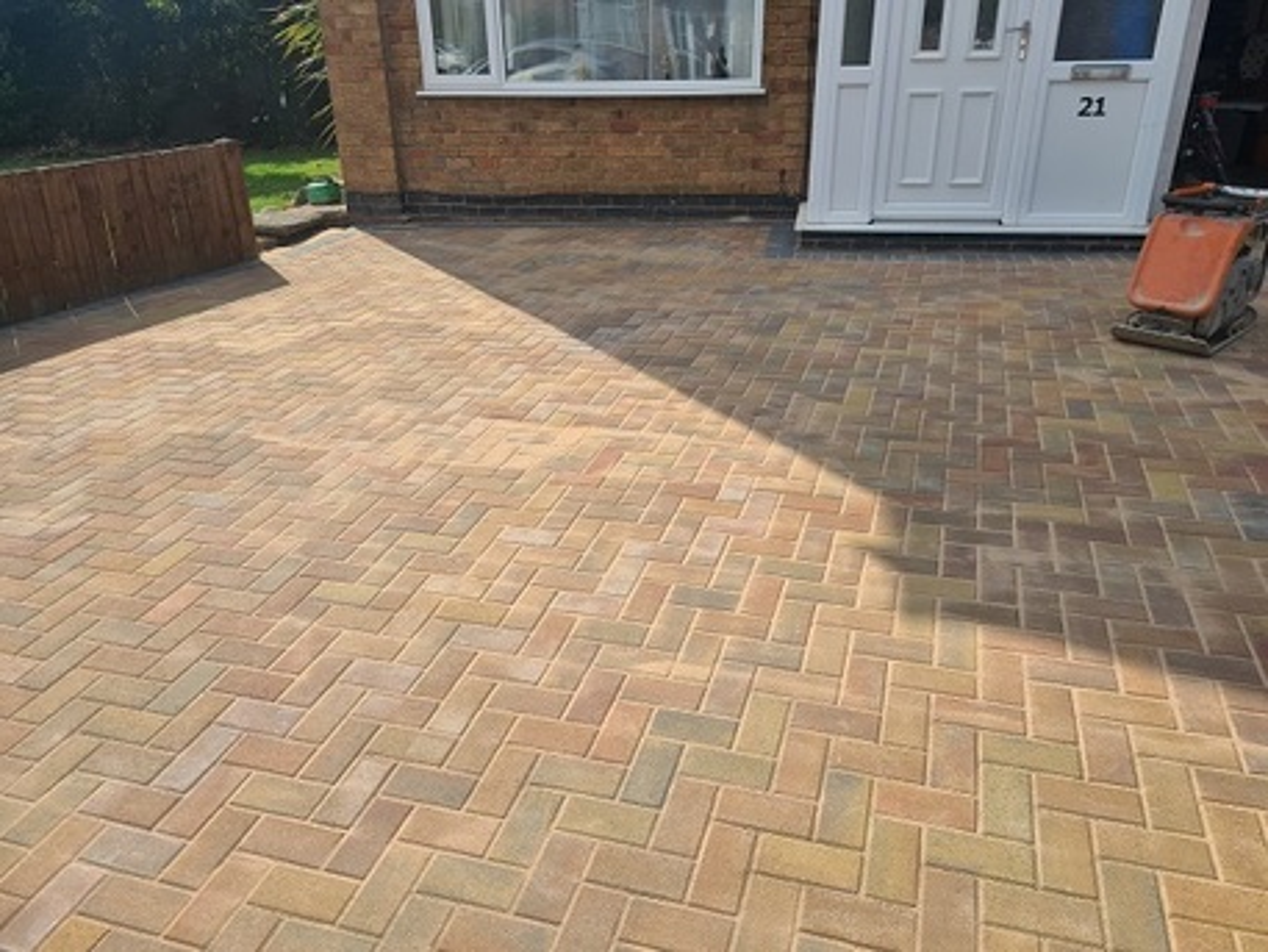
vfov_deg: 53.1
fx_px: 953
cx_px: 634
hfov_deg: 67.3
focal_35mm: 26
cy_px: 476
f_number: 1.8
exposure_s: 1/2400
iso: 50
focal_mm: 5.4
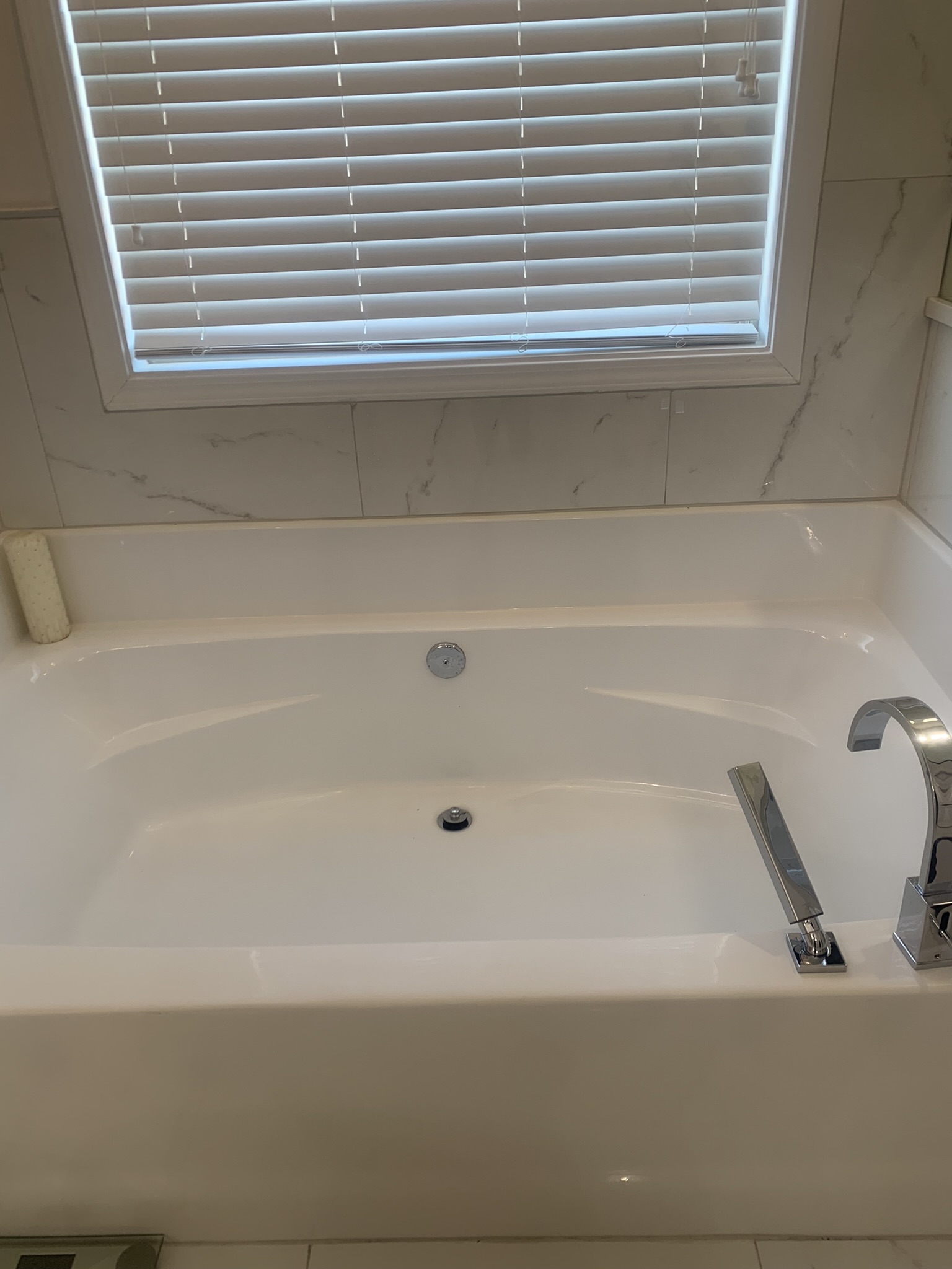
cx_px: 476
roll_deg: +2.5
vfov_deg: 67.3
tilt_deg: -28.5
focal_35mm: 26
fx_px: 953
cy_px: 634
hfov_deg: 53.1
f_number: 1.8
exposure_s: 1/120
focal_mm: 4.25
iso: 50
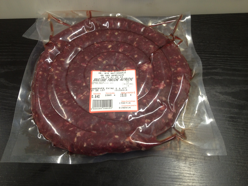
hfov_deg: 52.6
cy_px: 93
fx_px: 251
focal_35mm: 35
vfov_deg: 40.7
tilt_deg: -60.1
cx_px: 124
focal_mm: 4.28
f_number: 2.4
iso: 80
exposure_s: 1/20
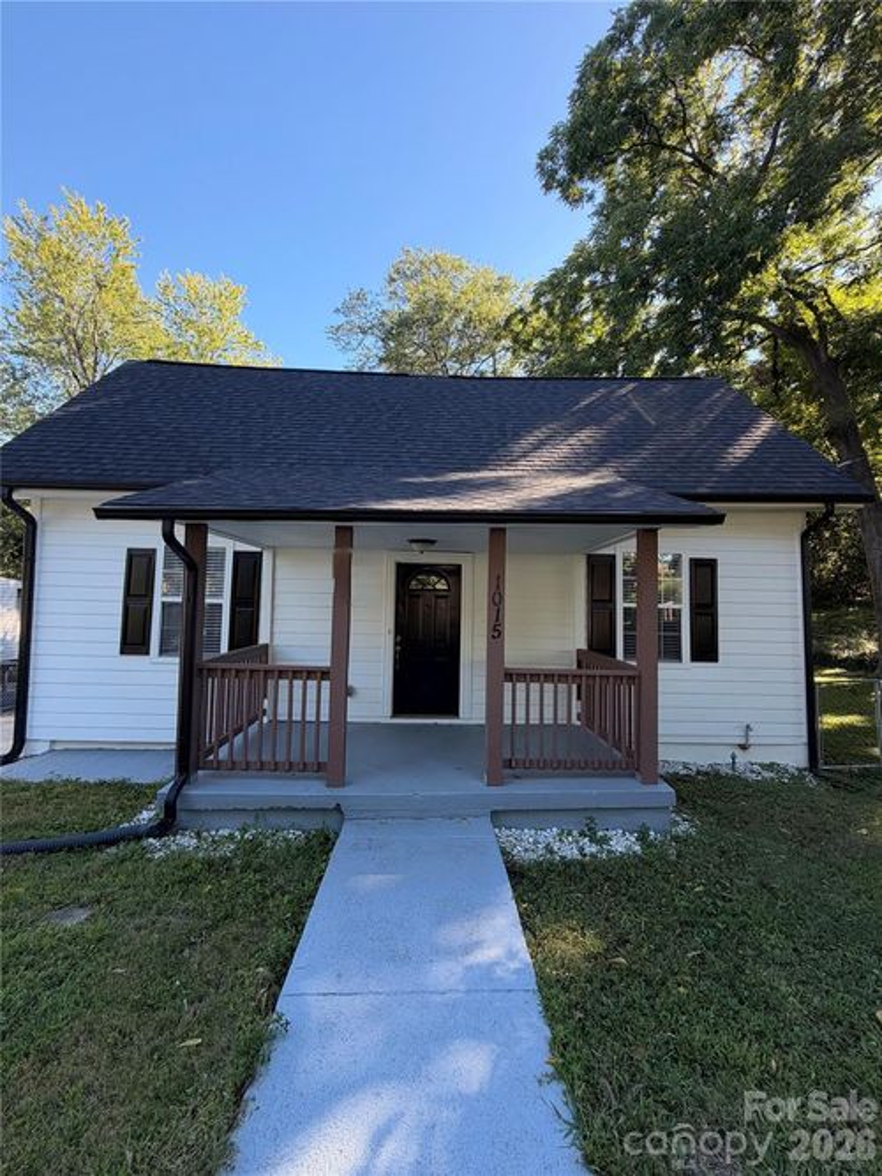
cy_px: 588
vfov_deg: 102.1
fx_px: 476
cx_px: 441
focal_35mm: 14
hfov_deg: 85.7
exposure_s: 1/179
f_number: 2.2
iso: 40
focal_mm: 2.22
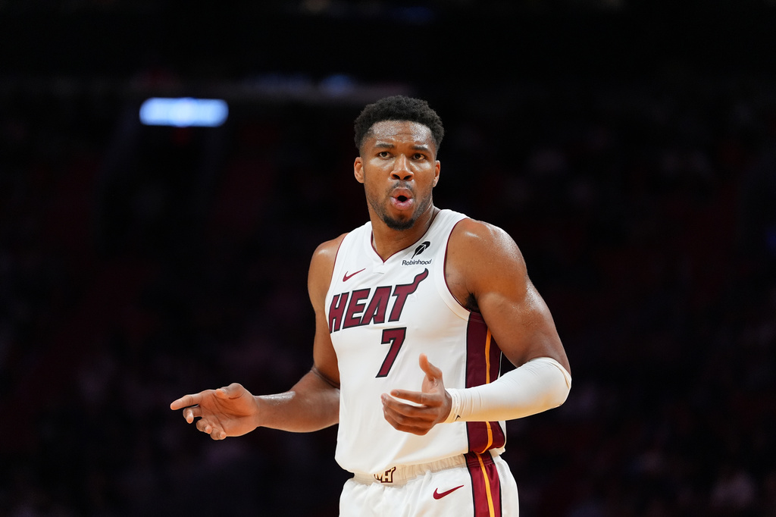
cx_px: 388
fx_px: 3771
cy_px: 258
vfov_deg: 7.8
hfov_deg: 11.7
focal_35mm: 175
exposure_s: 1/2000
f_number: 2.8
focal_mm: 175
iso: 4000
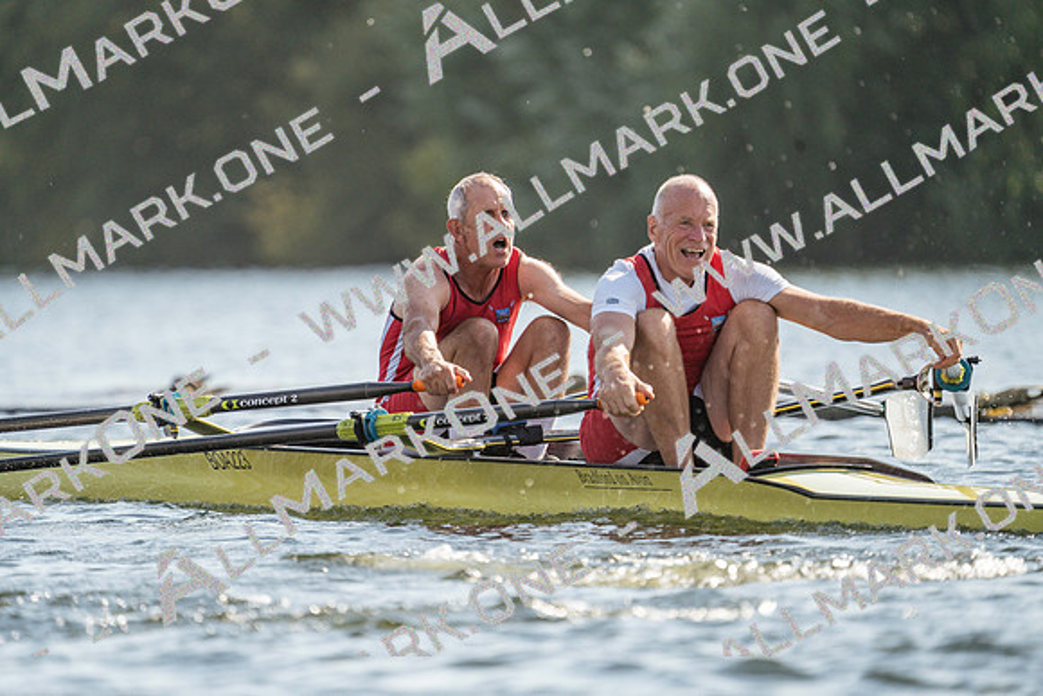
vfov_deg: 2.3
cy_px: 348
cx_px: 522
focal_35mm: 600
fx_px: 17387
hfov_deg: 3.4
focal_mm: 600
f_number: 6.3
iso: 400
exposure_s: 1/1600
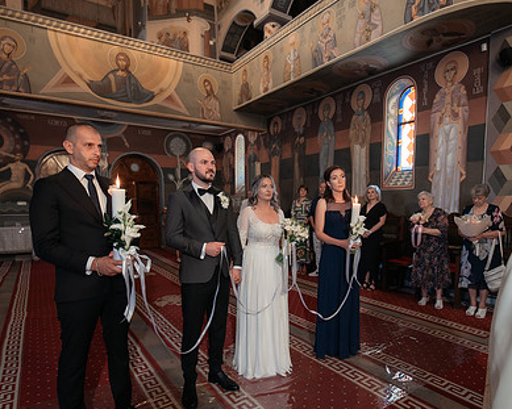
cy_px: 241
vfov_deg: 65.0
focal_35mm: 21
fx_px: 318
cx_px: 274
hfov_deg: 77.5
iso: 1600
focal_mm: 15
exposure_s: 1/125
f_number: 2.8
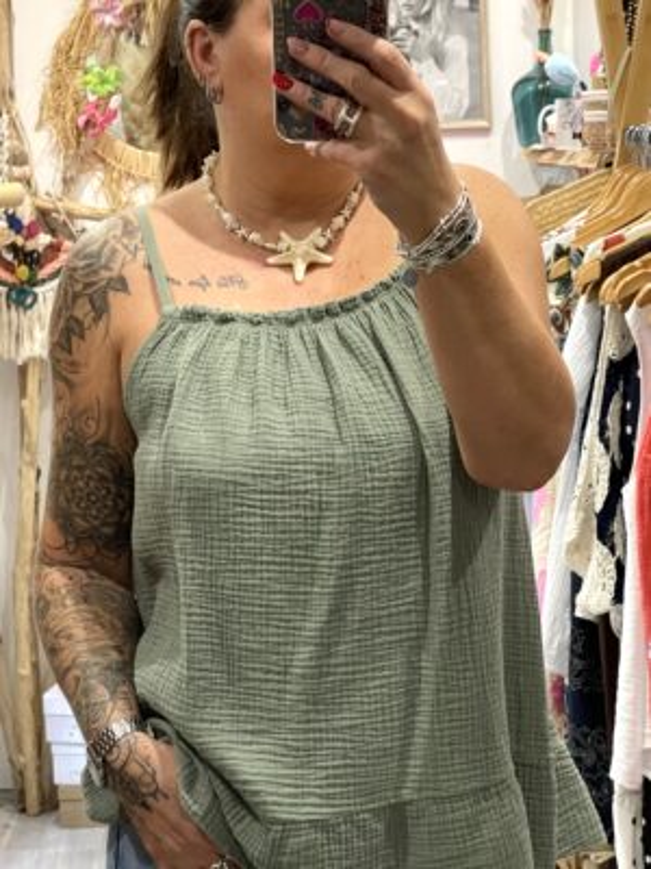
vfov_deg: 30.3
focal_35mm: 64
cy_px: 434
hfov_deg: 22.9
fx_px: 1605
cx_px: 326
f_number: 2.2
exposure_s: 1/50
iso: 250
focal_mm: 7.5
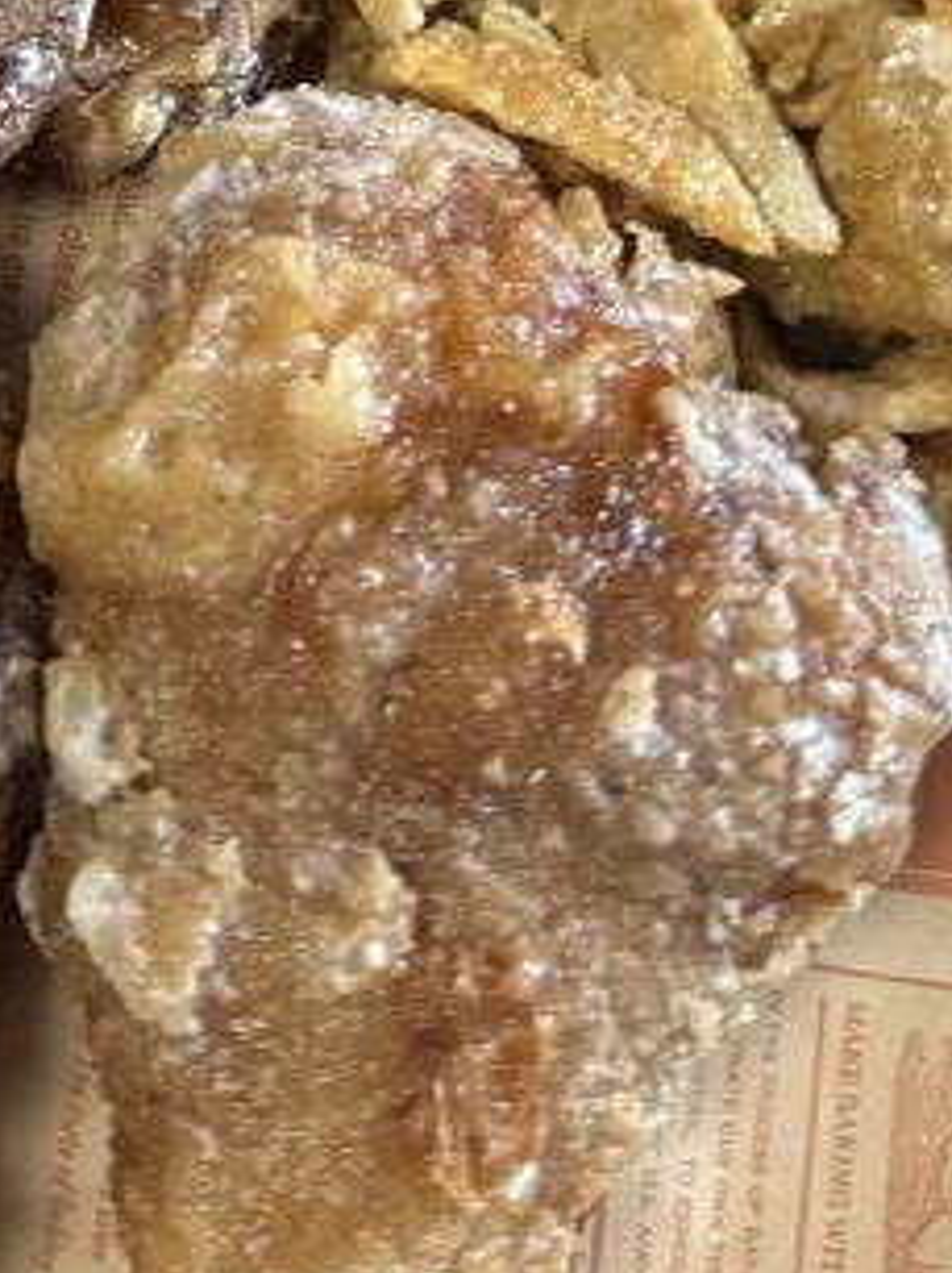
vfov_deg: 15.1
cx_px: 8
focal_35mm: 113
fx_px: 4149
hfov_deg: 12.9
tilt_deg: -57.6
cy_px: -1007
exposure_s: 1/50
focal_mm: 6.76
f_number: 1.78
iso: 320
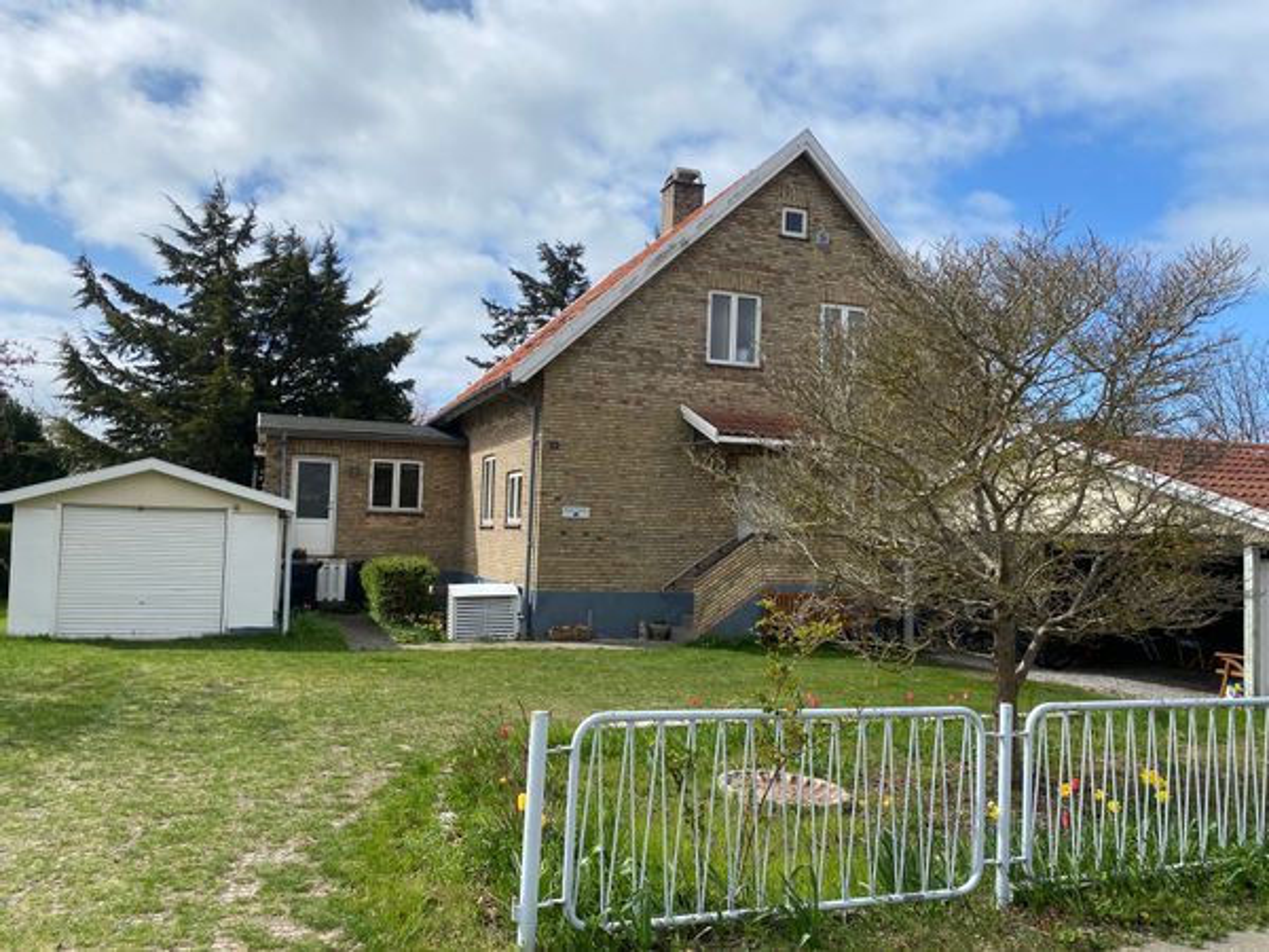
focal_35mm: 26
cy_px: 476
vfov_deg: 53.1
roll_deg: -2.6
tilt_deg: +2.4
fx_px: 953
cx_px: 634
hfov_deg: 67.3
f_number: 1.8
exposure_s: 1/3610
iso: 32
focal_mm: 4.25
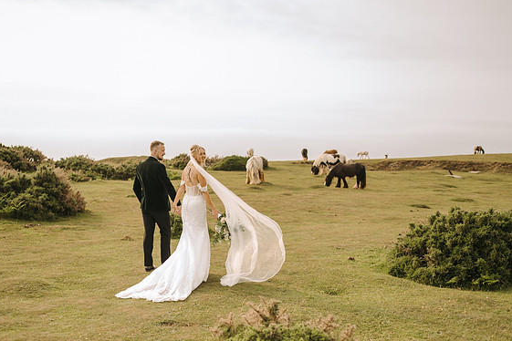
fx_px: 583
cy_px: 182
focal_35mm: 41
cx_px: 244
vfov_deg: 32.6
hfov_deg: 47.4
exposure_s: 1/8000
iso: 640
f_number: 2
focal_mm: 35
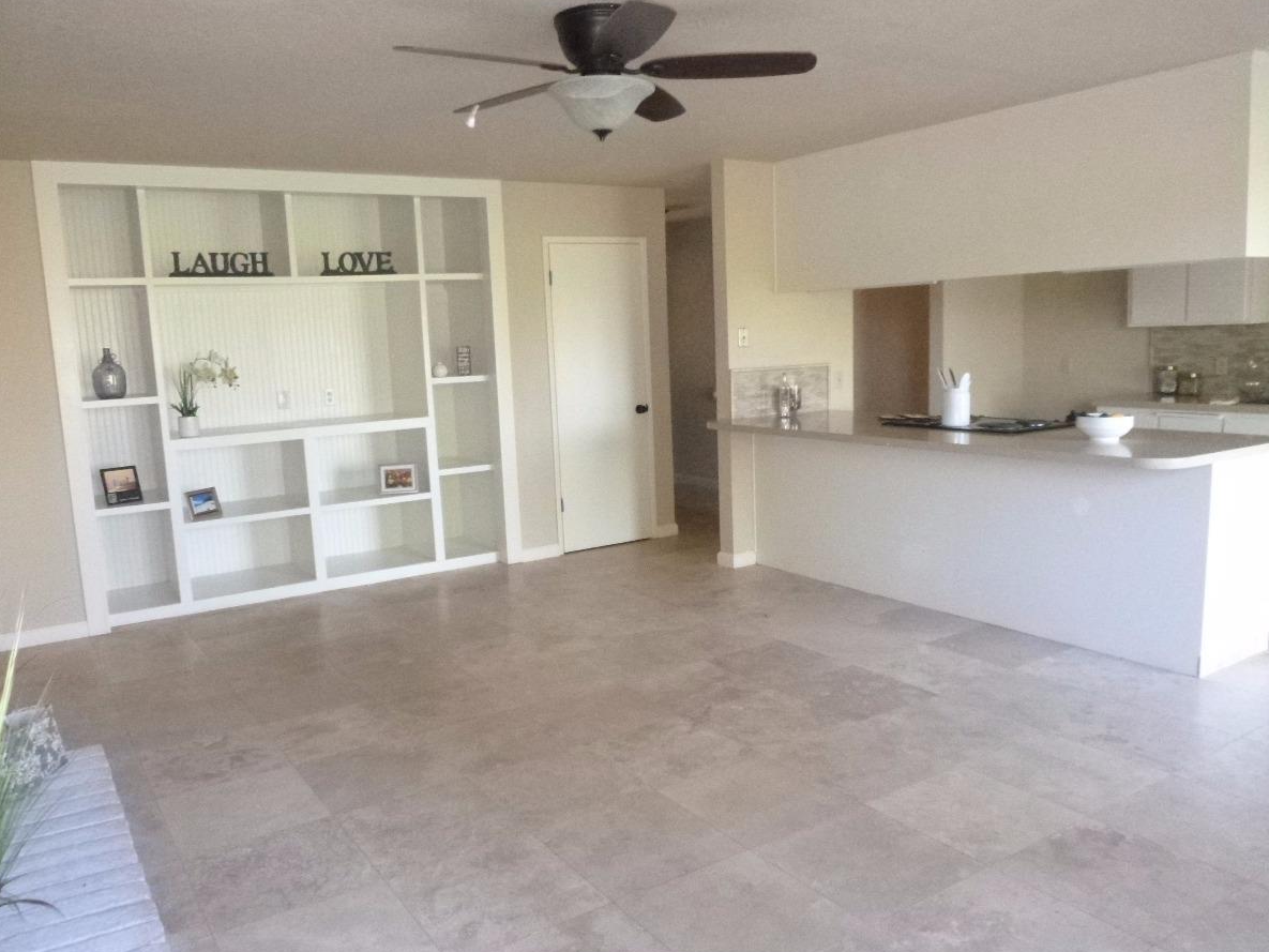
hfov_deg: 65.3
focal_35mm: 27
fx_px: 990
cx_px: 592
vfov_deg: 51.4
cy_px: 486
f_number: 3.9
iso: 800
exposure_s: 1/60
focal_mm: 4.5
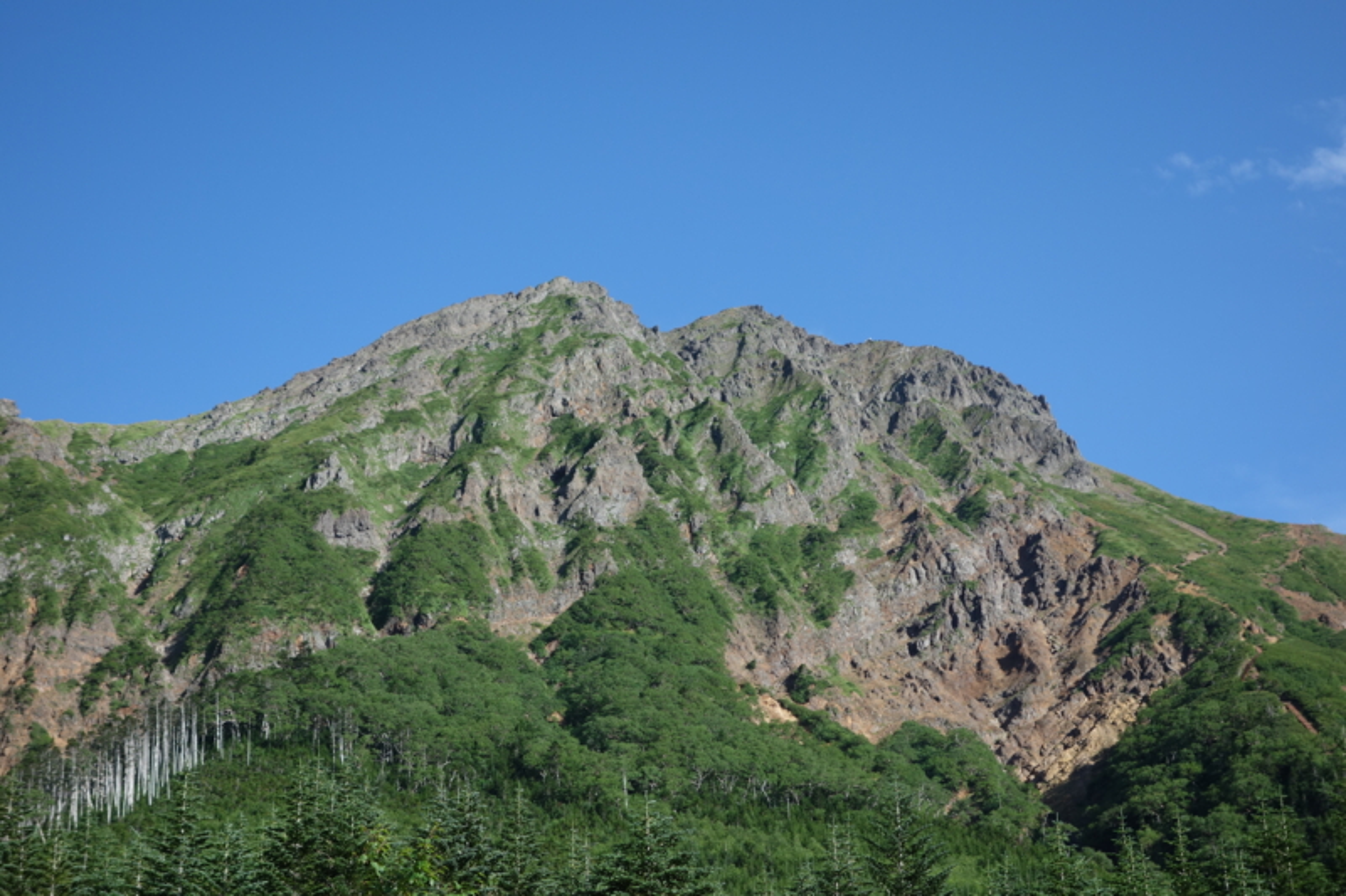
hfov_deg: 29.2
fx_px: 2579
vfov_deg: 19.7
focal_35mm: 69
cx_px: 673
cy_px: 448
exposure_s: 1/800
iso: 125
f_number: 4
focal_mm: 25.63
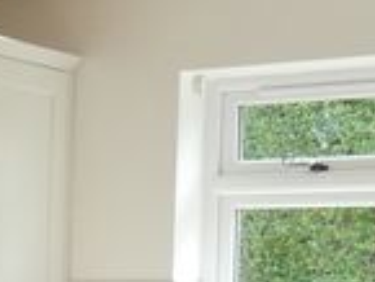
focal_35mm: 141
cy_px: 326
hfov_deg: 11.4
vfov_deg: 10.4
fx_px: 1529
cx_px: -556
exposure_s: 1/60
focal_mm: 3.6
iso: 80
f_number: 2.8
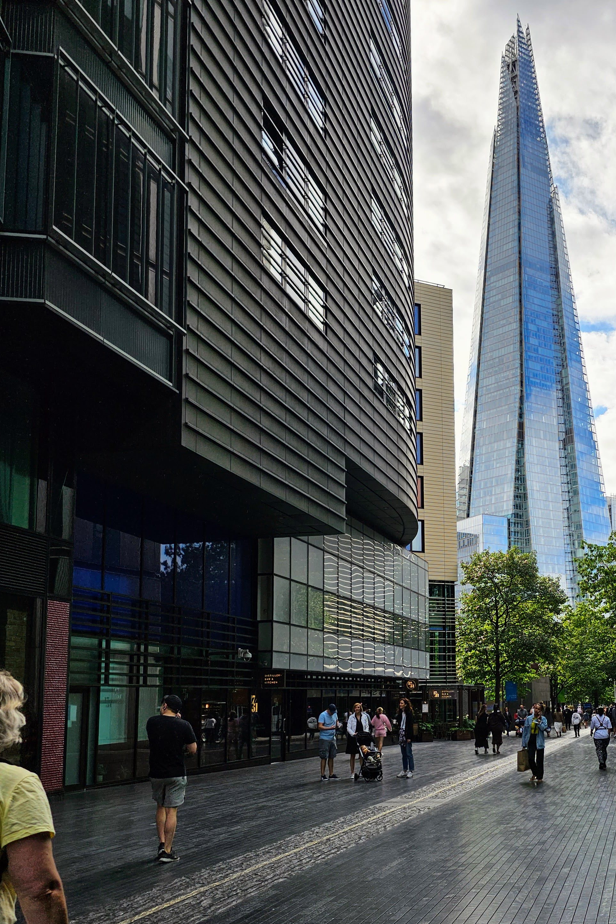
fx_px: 847
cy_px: 586
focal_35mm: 33
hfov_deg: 38.8
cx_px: 468
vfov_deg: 56.4
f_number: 1.7
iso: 10
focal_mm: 6.3
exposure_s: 1/556
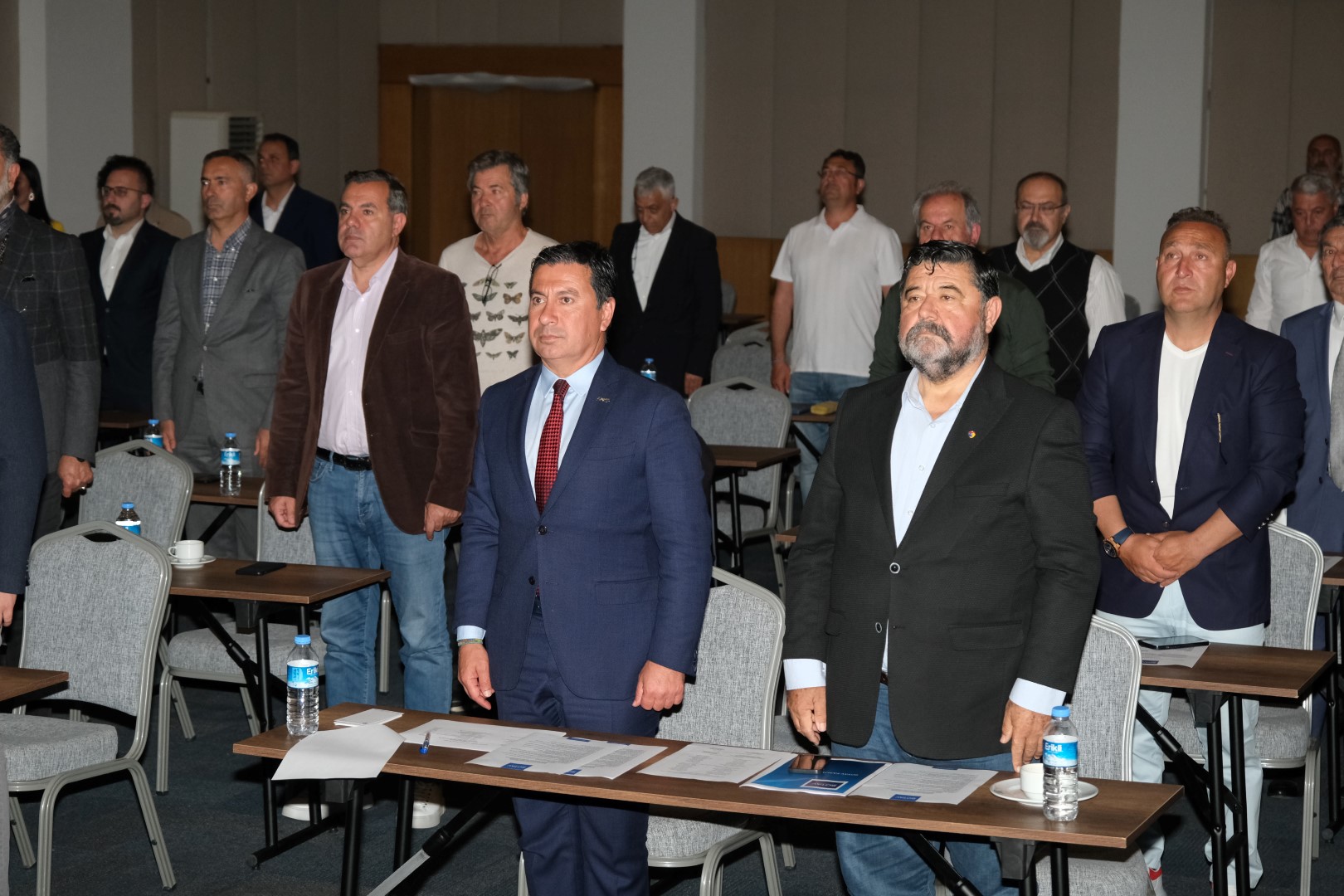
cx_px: 672
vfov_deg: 19.5
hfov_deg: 28.8
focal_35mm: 70
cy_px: 448
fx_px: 2613
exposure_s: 1/500
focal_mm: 46.6
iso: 1600
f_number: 4
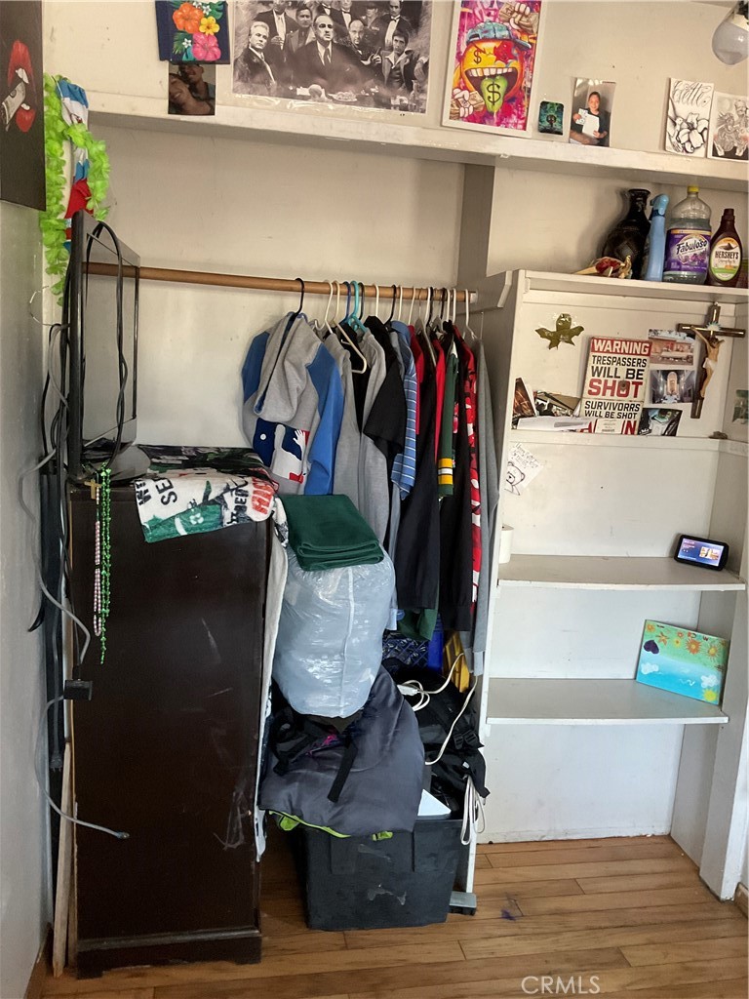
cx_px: 374
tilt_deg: -10.3
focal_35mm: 29
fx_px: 837
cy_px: 500
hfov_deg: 48.2
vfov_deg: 61.7
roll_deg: -3.6
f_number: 1.8
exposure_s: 1/60
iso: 250
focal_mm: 3
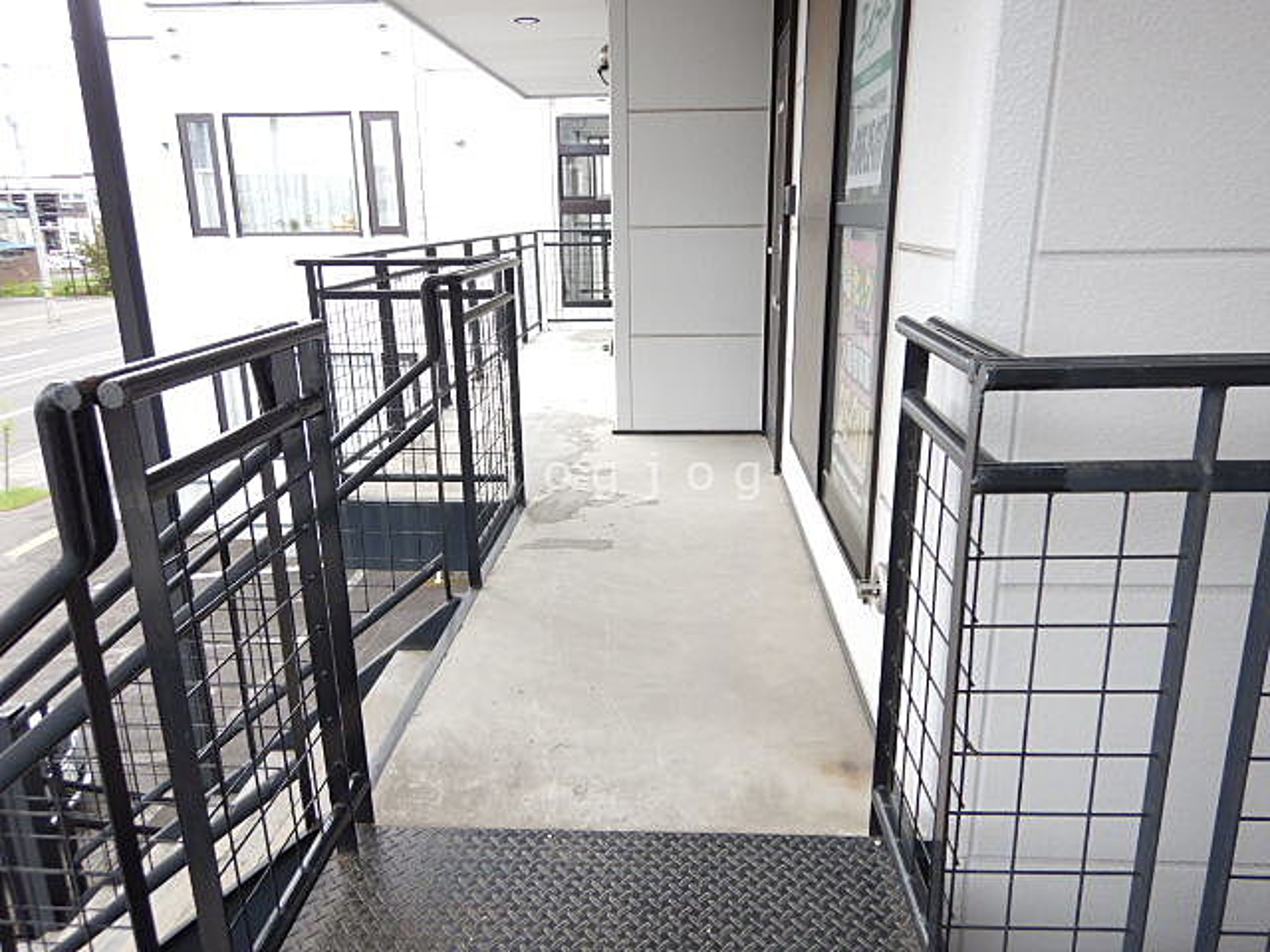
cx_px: 635
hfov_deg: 71.6
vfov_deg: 56.8
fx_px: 881
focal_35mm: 24
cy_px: 476
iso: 125
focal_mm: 4.3
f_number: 2.8
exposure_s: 1/160
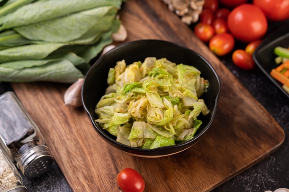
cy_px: 96
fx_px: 481
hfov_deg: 33.4
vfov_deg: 22.6
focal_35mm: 60
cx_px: 144
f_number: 5.6
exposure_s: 1/125
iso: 100
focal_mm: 60
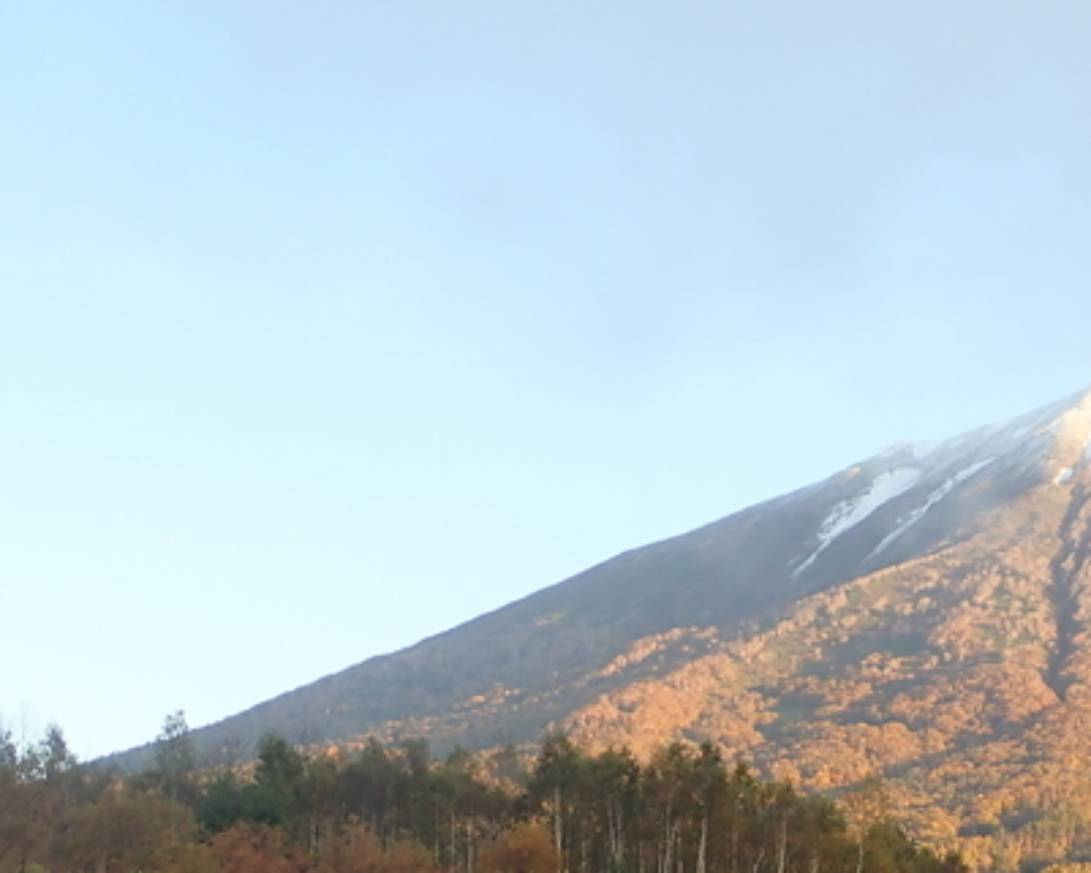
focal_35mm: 74
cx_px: 1069
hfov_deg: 24.6
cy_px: 783
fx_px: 2390
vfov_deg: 20.3
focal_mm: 6.86
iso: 100
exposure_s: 1/100
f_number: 3.5
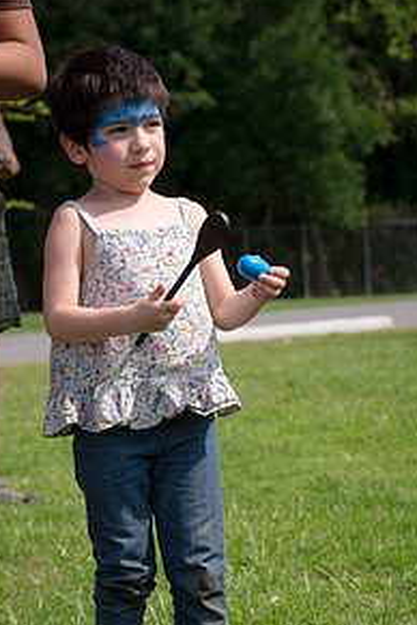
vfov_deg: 15.4
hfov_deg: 10.3
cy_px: 335
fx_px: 2311
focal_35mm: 133
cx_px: 202
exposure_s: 1/320
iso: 200
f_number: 7.1
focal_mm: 86
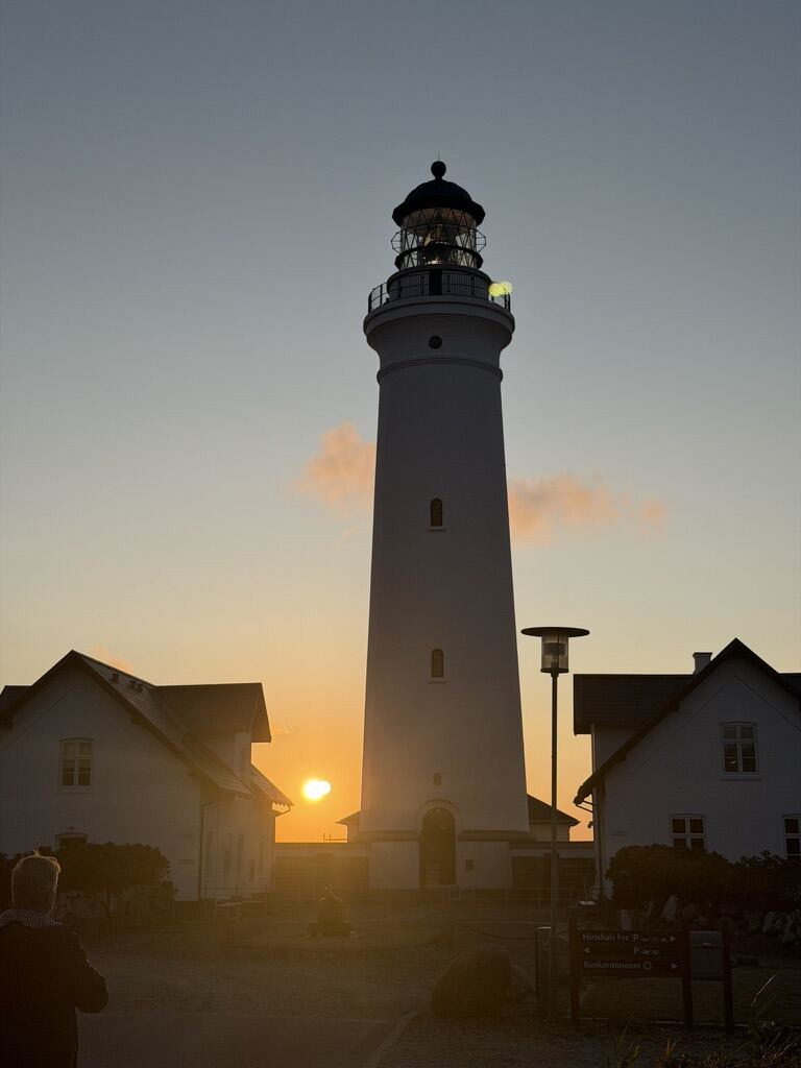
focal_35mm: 48
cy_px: 534
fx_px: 1481
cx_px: 400
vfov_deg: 39.7
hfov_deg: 30.3
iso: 64
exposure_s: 1/5208
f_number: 1.78
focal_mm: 6.76
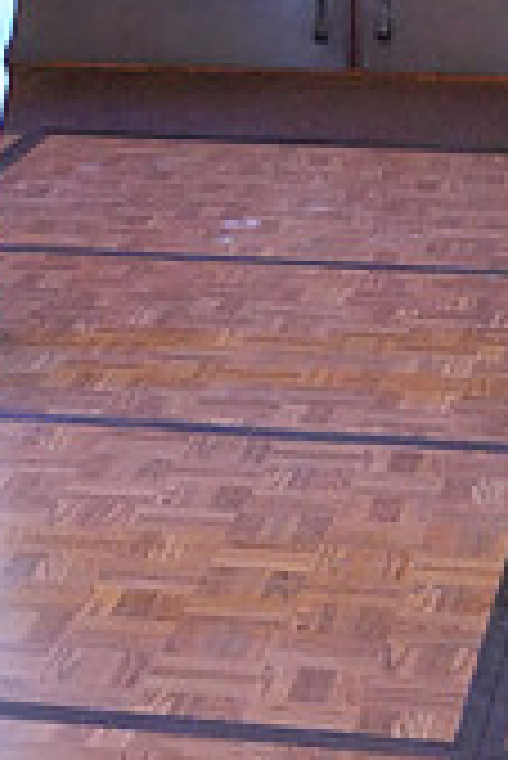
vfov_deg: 12.6
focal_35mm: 158
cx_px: -272
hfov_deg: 8.5
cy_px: -225
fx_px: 3337
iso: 12800
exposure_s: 1/400
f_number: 4
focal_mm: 46
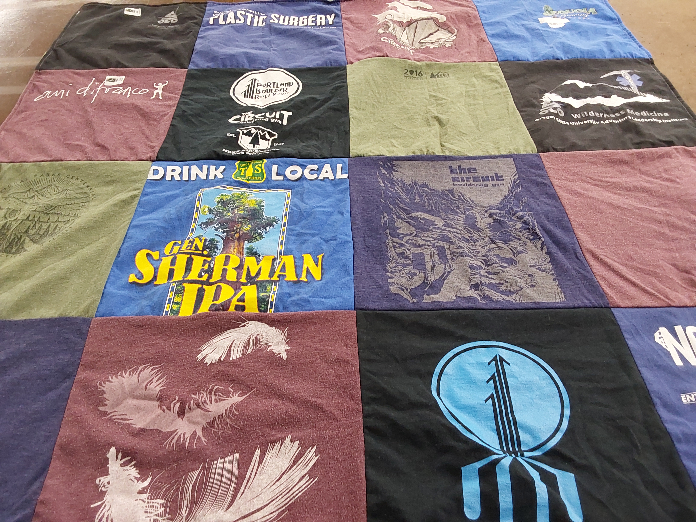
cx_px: 348
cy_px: 261
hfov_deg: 63.4
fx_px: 563
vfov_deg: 49.7
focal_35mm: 28
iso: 200
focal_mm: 2.91
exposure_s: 1/60
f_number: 1.9
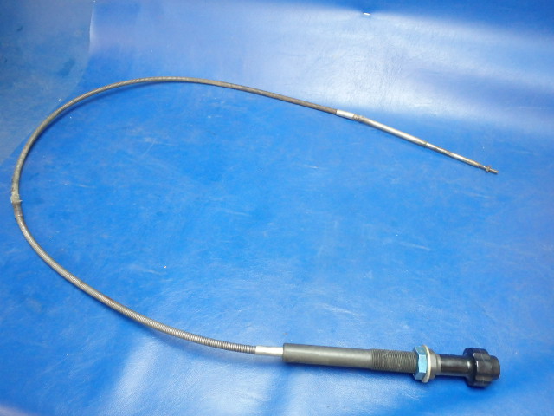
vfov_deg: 49.7
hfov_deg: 63.4
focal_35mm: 28
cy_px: 208
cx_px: 277
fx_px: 448
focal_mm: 5
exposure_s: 1/25
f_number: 3.9
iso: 800
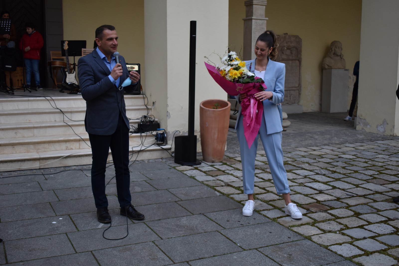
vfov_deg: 31.9
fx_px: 466
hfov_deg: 46.4
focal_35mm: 42
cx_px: 200
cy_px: 133
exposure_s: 1/250
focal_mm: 28
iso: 500
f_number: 4.2
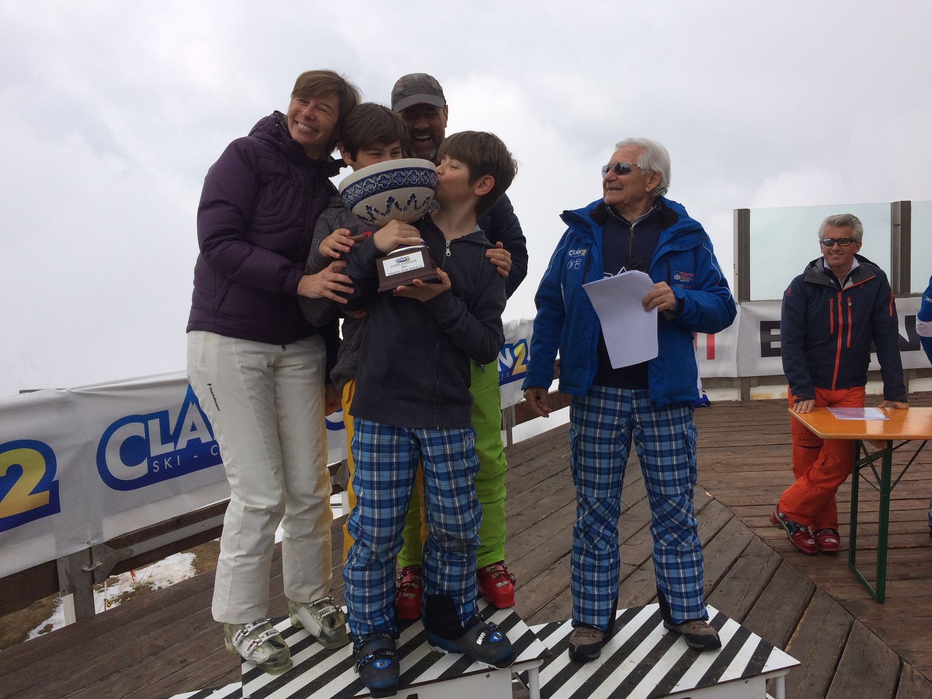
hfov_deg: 61.7
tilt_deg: -2.3
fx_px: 781
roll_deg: +3.6
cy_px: 350
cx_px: 466
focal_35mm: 29
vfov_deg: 48.2
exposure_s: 1/3731
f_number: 2.2
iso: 32
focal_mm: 4.15
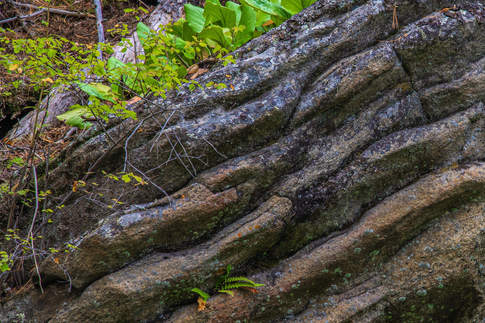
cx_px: 404
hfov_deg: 14.4
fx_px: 1912
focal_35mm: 142
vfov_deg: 9.6
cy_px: 94
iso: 500
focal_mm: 80
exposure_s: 1/30
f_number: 16
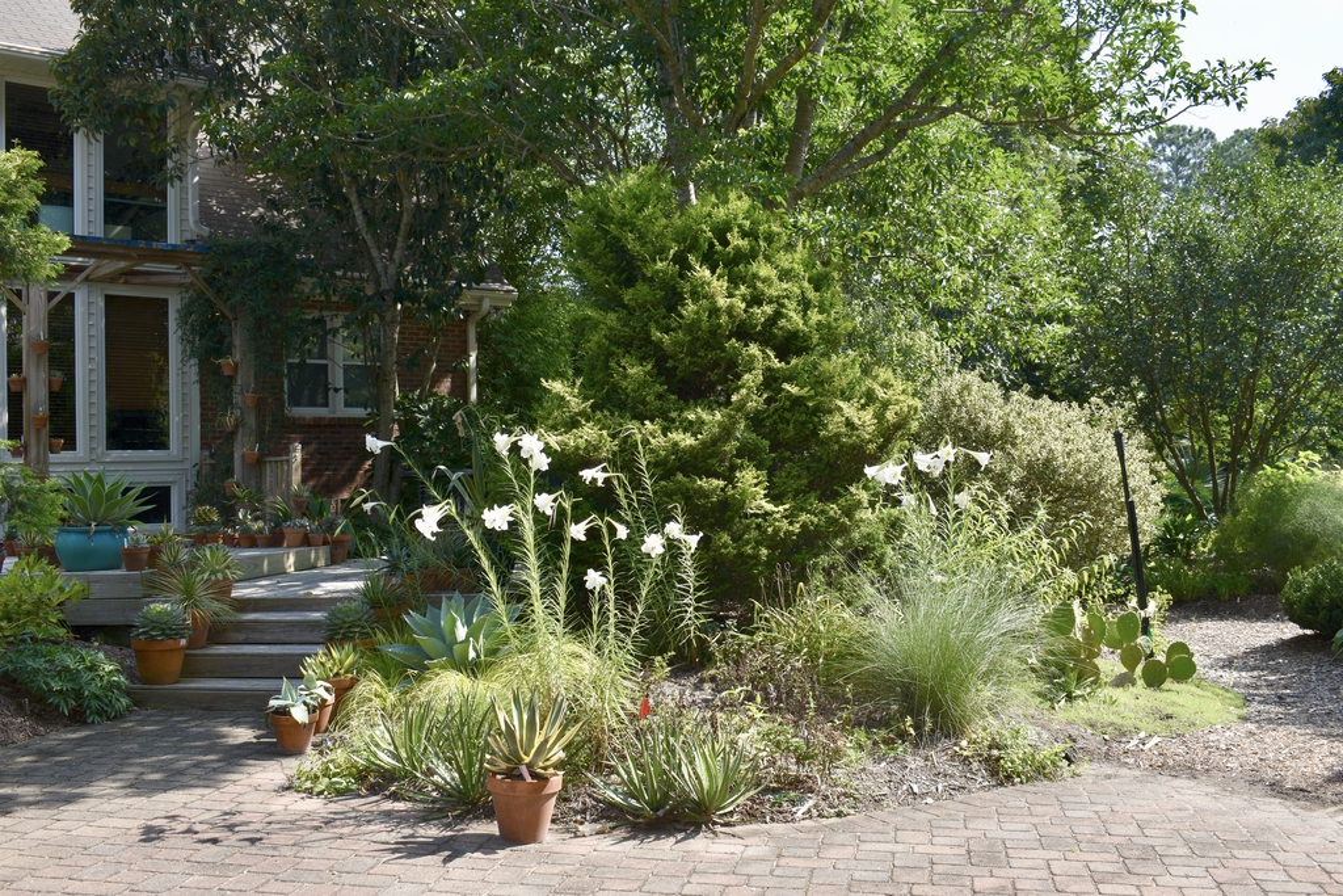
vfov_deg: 36.9
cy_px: 448
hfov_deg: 53.1
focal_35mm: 36
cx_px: 672
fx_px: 1343
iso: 100
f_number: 7.1
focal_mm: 24
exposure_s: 1/200
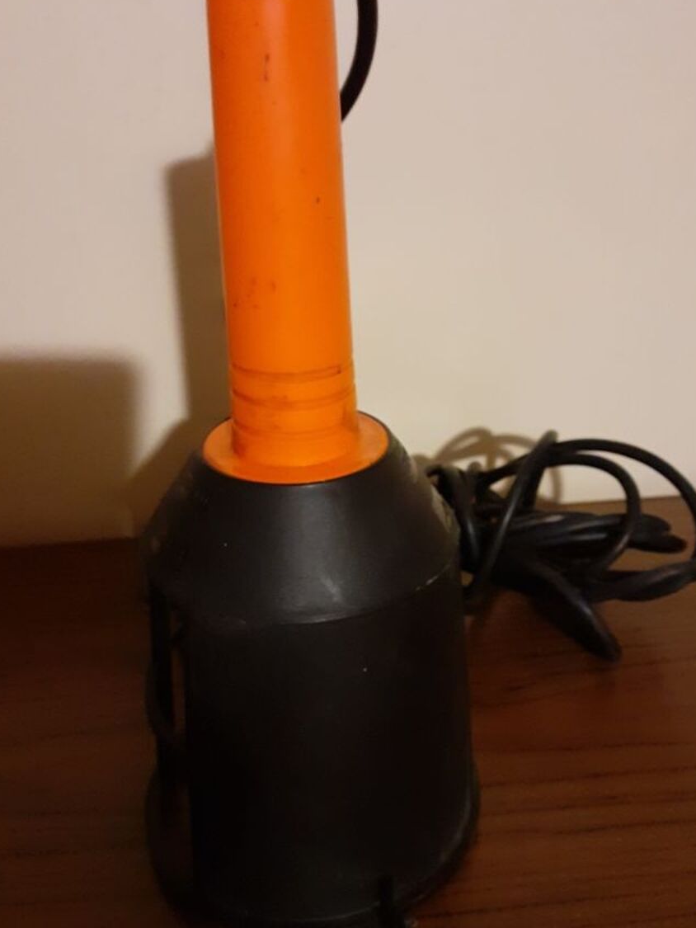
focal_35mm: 32
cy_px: 448
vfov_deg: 56.8
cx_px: 368
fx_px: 858
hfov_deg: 44.1
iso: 500
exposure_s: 1/20
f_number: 1.9
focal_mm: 3.6
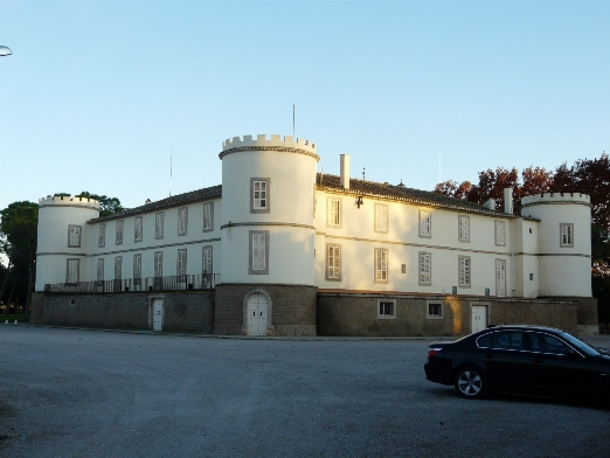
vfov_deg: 32.9
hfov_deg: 42.9
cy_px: 229
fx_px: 776
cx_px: 305
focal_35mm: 44
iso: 100
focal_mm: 7.2
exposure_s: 1/160
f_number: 4
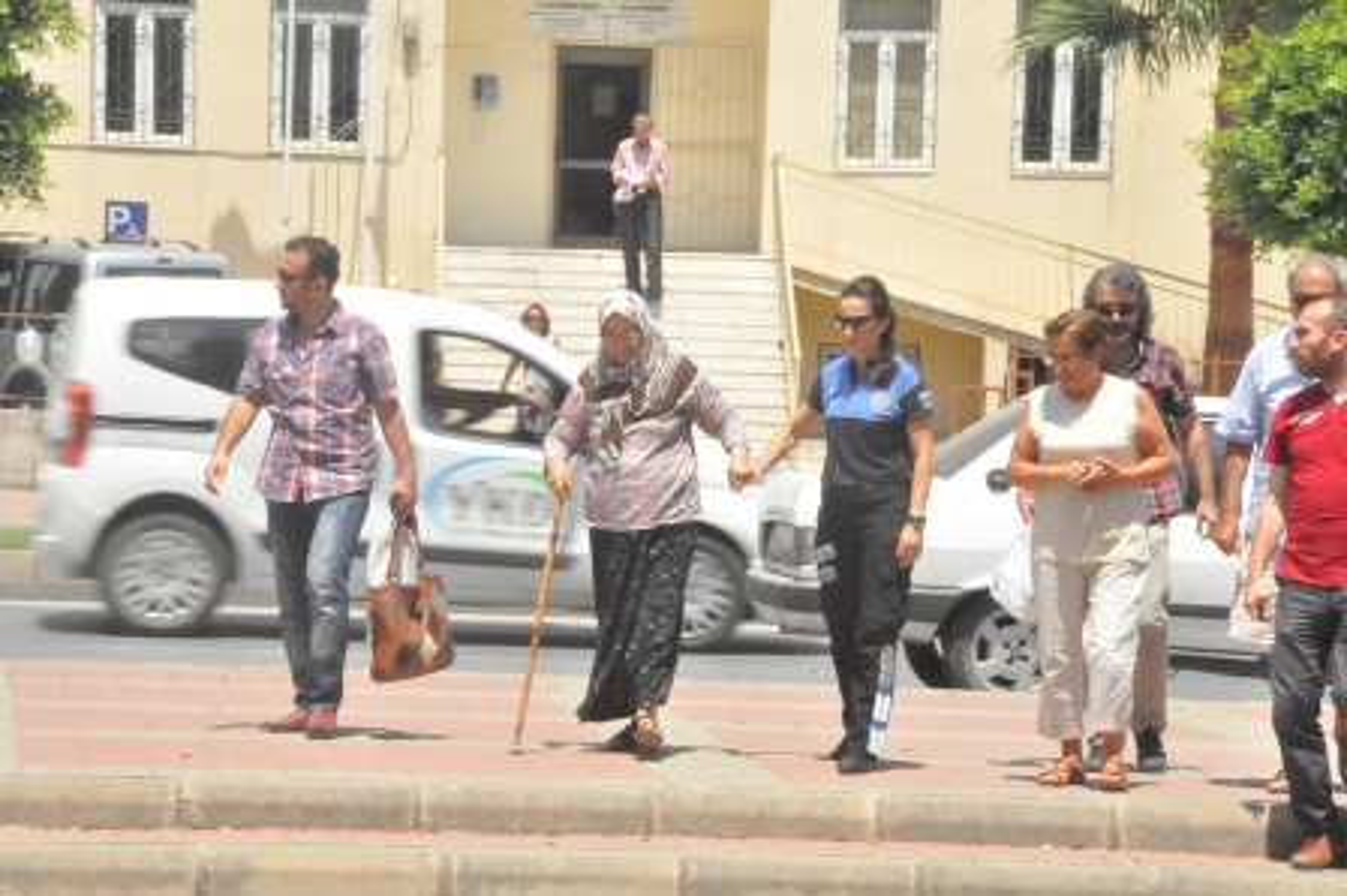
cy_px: 448
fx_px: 7010
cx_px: 674
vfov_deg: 7.3
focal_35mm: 188
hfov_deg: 11.0
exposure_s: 1/200
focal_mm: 125
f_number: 36
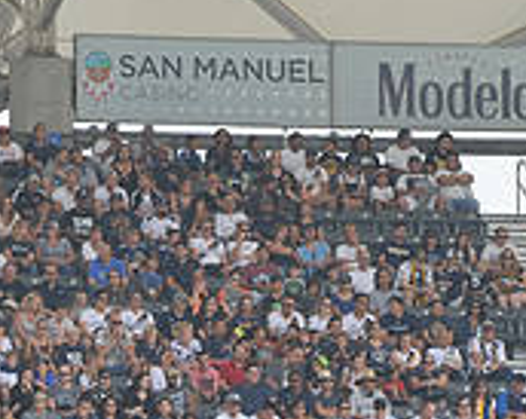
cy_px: 569
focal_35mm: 570
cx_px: 141
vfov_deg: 2.7
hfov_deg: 3.4
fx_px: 8858
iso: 200
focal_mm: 180
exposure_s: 1/250
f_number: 8
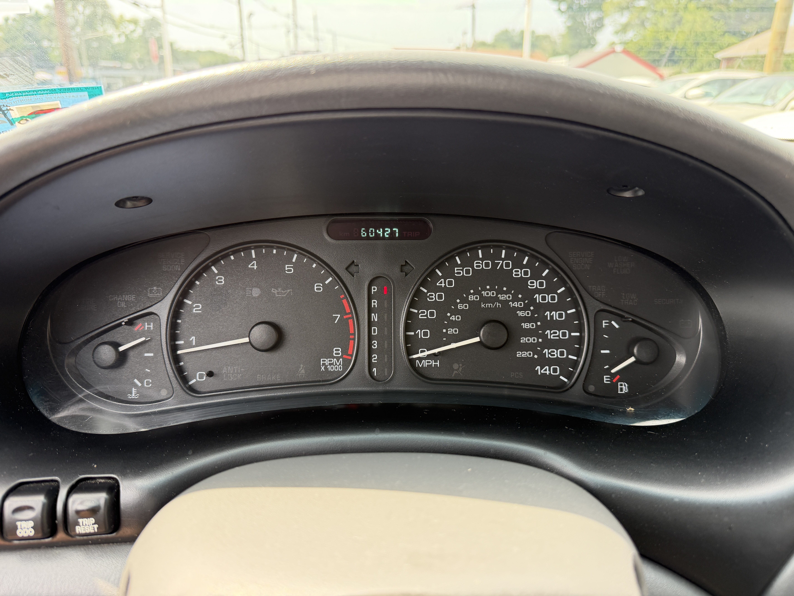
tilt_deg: -20.1
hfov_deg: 71.6
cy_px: 298
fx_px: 550
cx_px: 397
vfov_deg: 56.8
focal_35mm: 24
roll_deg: -0.9
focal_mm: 6.76
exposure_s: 1/199
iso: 125
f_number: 1.78
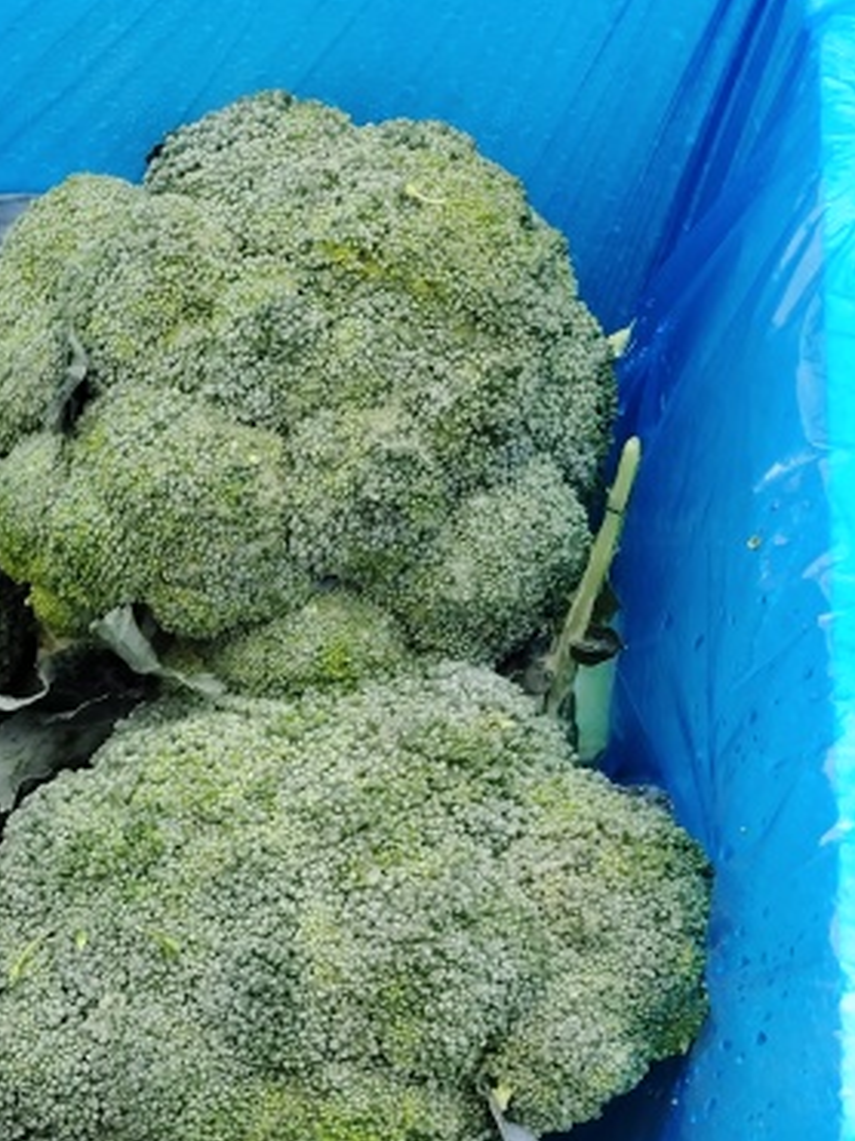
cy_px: 1336
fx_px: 2274
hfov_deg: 19.2
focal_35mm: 69
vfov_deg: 25.5
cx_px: -354
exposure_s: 1/900
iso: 281
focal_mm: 5.25
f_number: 1.75
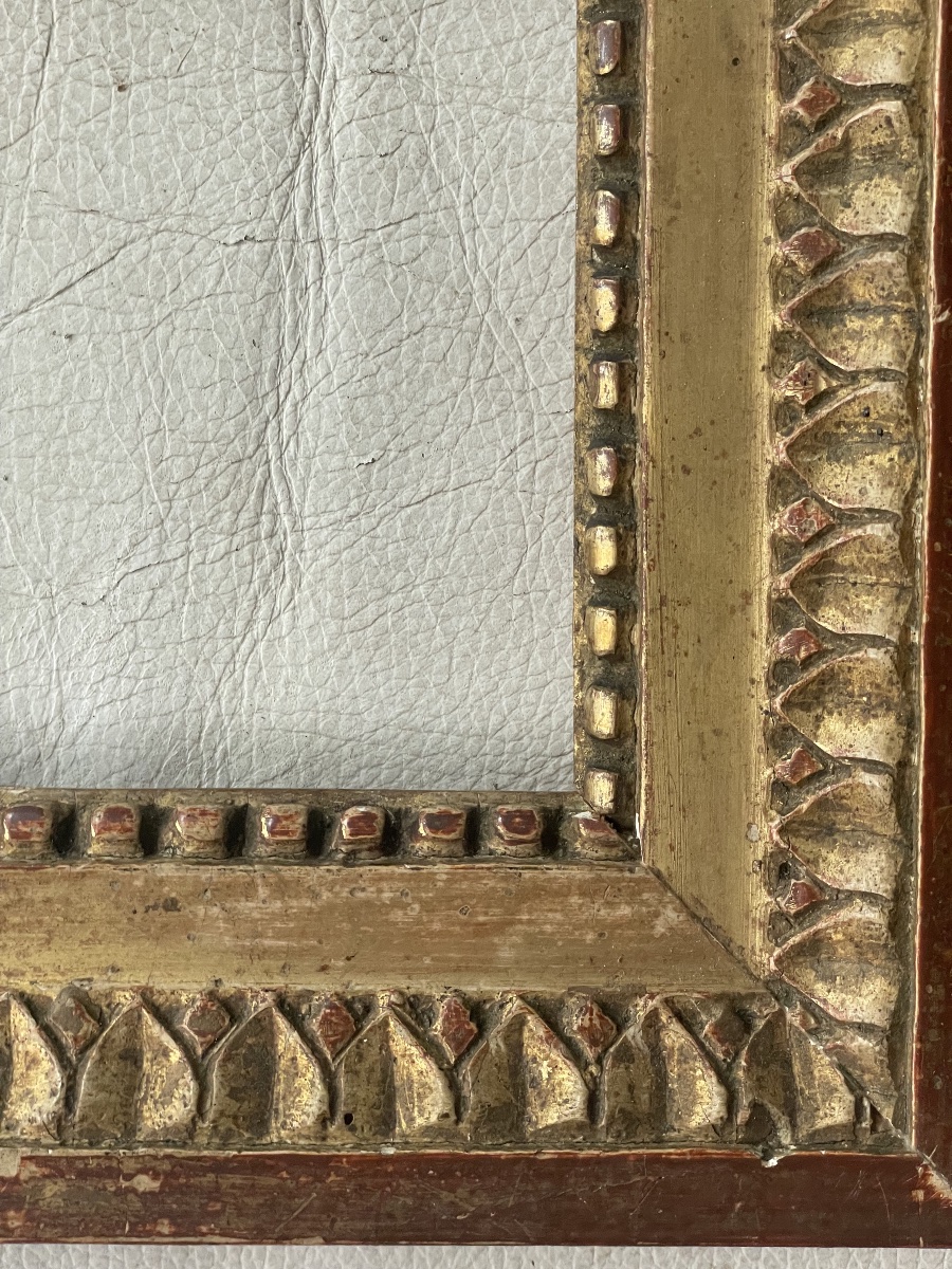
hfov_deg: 28.0
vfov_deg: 36.8
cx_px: 476
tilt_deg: -76.7
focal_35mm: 52
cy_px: 634
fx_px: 1907
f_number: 2
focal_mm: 6
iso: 200
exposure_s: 1/99
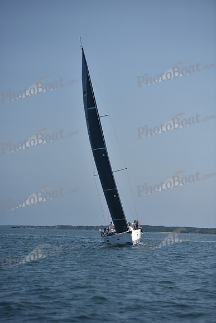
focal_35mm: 130
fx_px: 1169
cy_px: 162
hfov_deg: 10.6
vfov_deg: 15.8
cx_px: 108
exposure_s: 1/2500
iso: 250
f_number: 3.5
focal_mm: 130
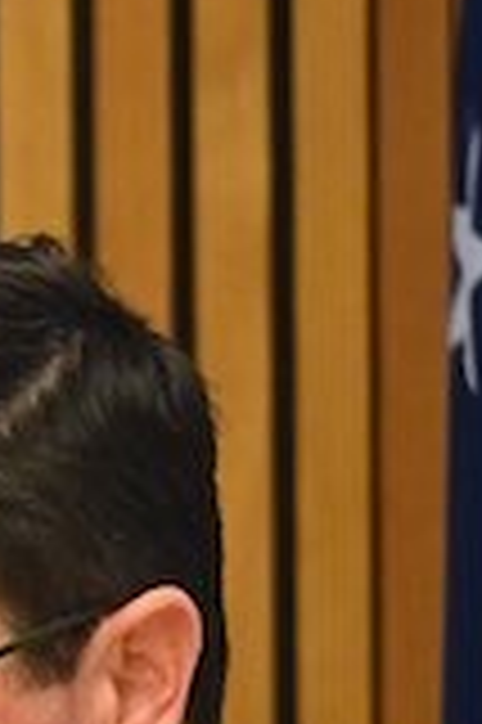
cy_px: 1064
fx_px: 19682
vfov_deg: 2.1
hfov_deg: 1.4
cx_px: -559
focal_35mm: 978
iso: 1600
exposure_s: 1/250
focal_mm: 175
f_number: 3.2
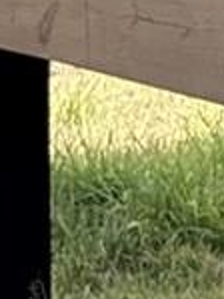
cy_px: -512
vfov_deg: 4.2
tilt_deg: -1.0
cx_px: 1194
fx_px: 3989
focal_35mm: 463
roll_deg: +1.0
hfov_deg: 3.0
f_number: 1.78
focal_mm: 6.76
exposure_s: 1/1456
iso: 100
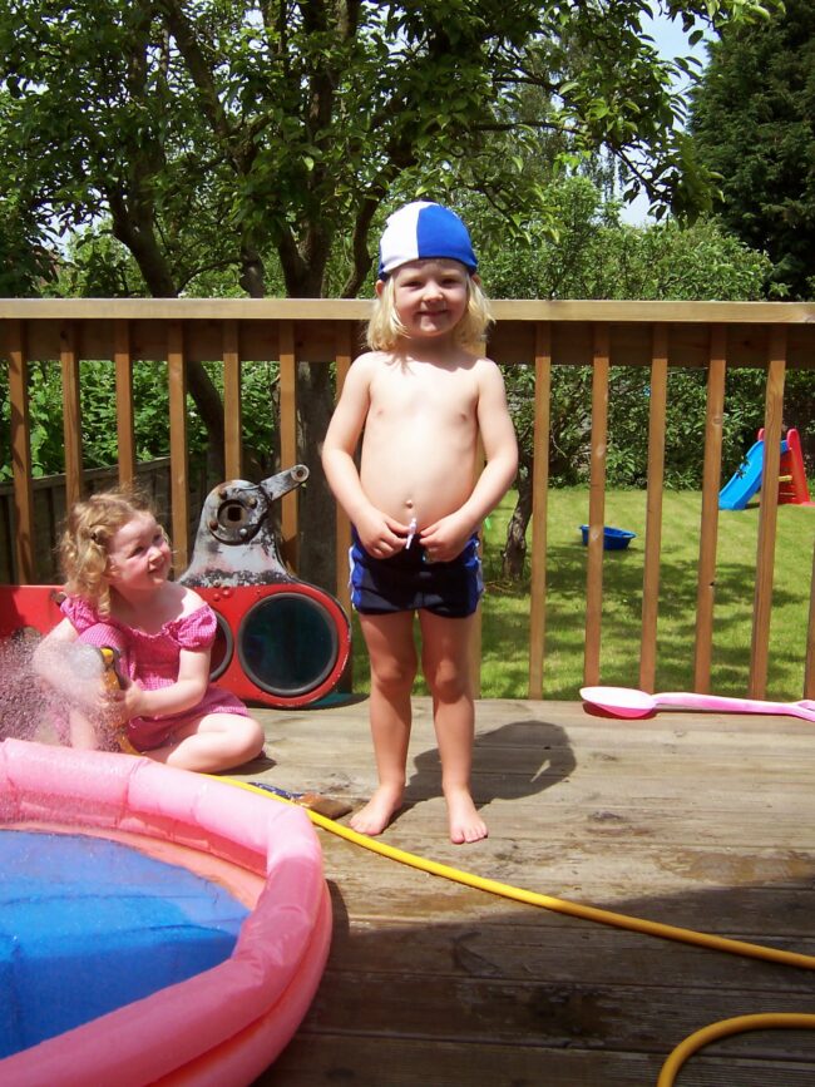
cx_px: 408
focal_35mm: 36
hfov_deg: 39.6
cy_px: 544
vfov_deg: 51.4
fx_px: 1130
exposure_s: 1/500
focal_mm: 5.6
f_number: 4
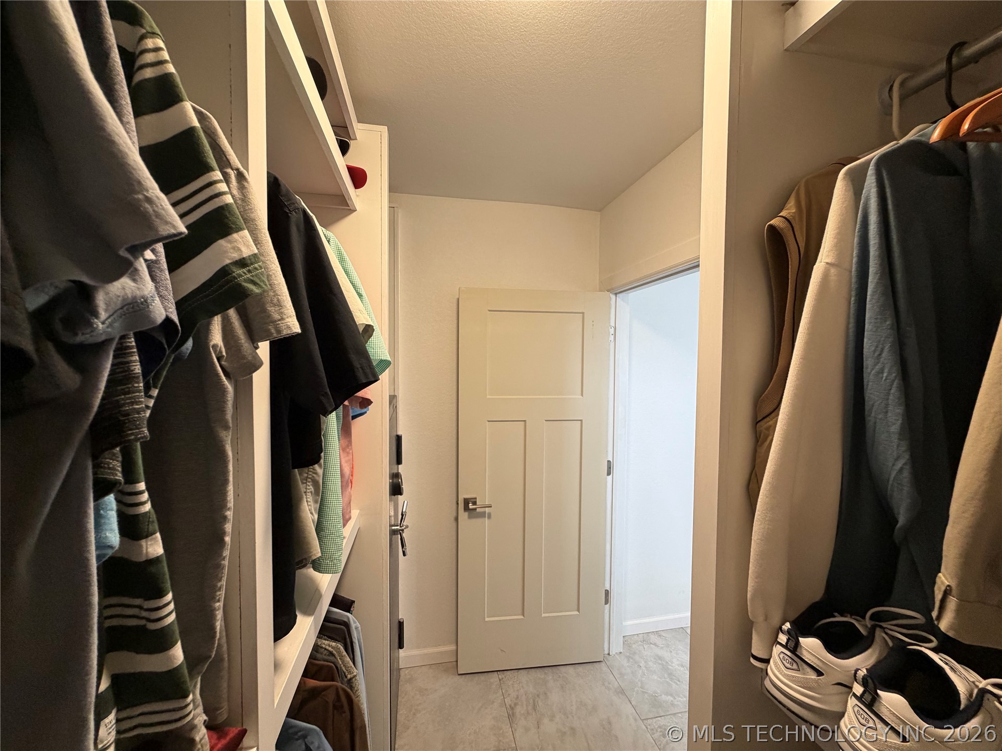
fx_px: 405
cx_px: 501
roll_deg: -0.4
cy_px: 376
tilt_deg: -1.9
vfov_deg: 85.7
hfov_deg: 102.1
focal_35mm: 14
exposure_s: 1/60
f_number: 2.2
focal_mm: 2.22
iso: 200
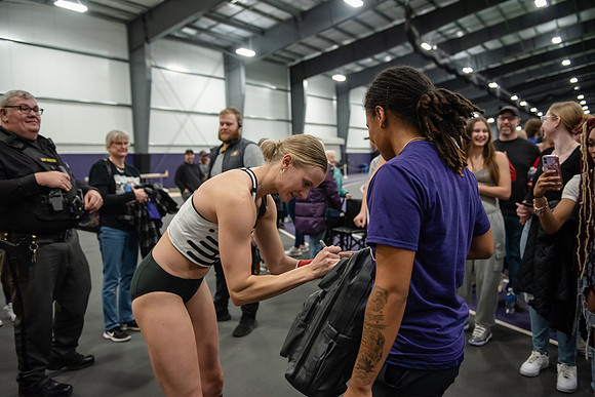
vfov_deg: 46.4
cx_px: 298
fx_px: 463
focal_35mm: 28
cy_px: 198
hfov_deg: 65.5
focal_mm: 28
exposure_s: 1/320
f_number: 3.2
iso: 4000
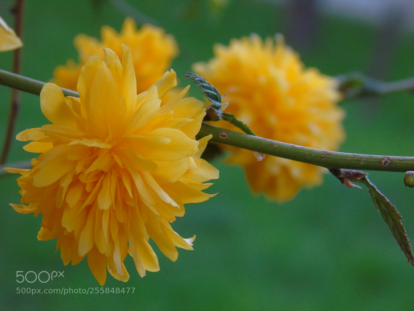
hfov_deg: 13.9
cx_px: 207
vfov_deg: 10.4
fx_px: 1698
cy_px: 156
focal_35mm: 142
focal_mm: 25
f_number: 4.7
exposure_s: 1/125
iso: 320
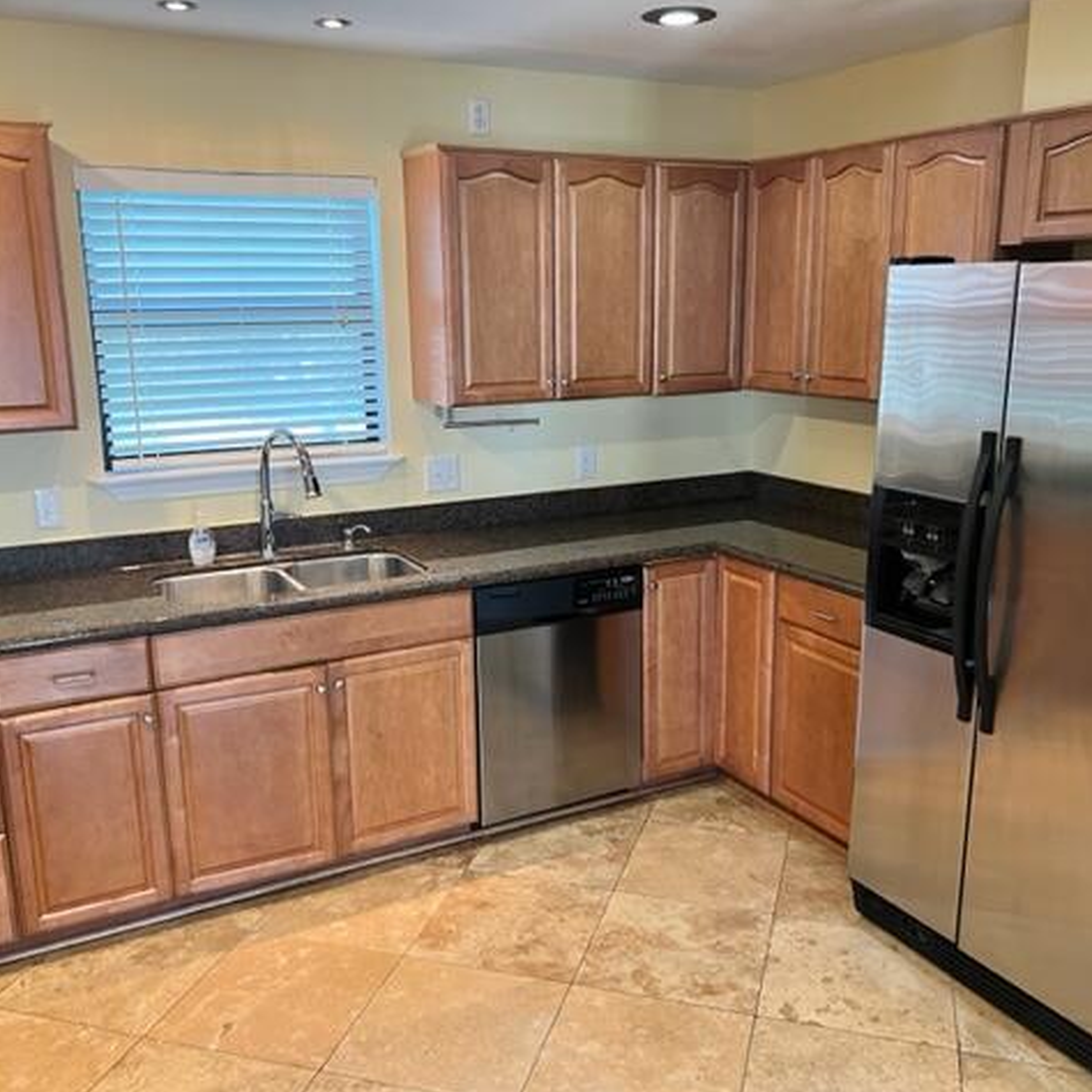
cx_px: 551
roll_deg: +0.9
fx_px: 1106
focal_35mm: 31
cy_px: 546
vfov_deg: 52.5
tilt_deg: -13.4
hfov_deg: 52.5
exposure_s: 1/60
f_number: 1.5
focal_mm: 5.7
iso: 100
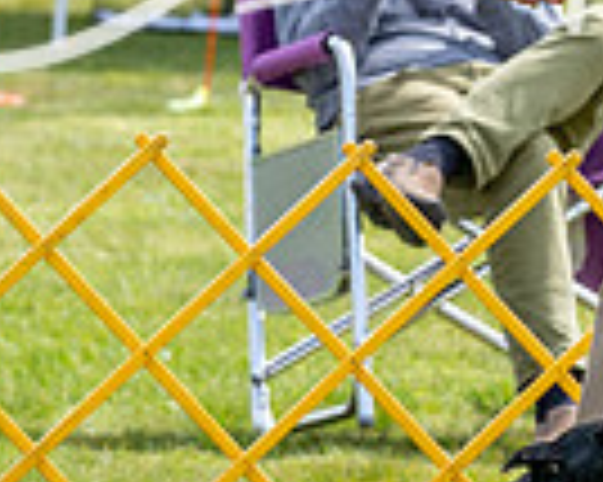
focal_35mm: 702
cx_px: 623
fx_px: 12519
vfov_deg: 2.2
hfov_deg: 2.8
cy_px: 208
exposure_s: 1/1250
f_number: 5.6
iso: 400
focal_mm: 143
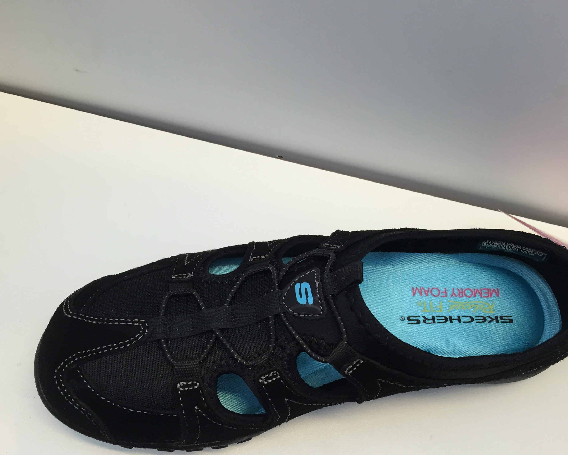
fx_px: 572
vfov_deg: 43.4
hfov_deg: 52.8
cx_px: 301
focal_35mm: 34
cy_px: 227
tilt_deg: -59.6
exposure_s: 1/33
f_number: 2.2
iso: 40
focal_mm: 4.15
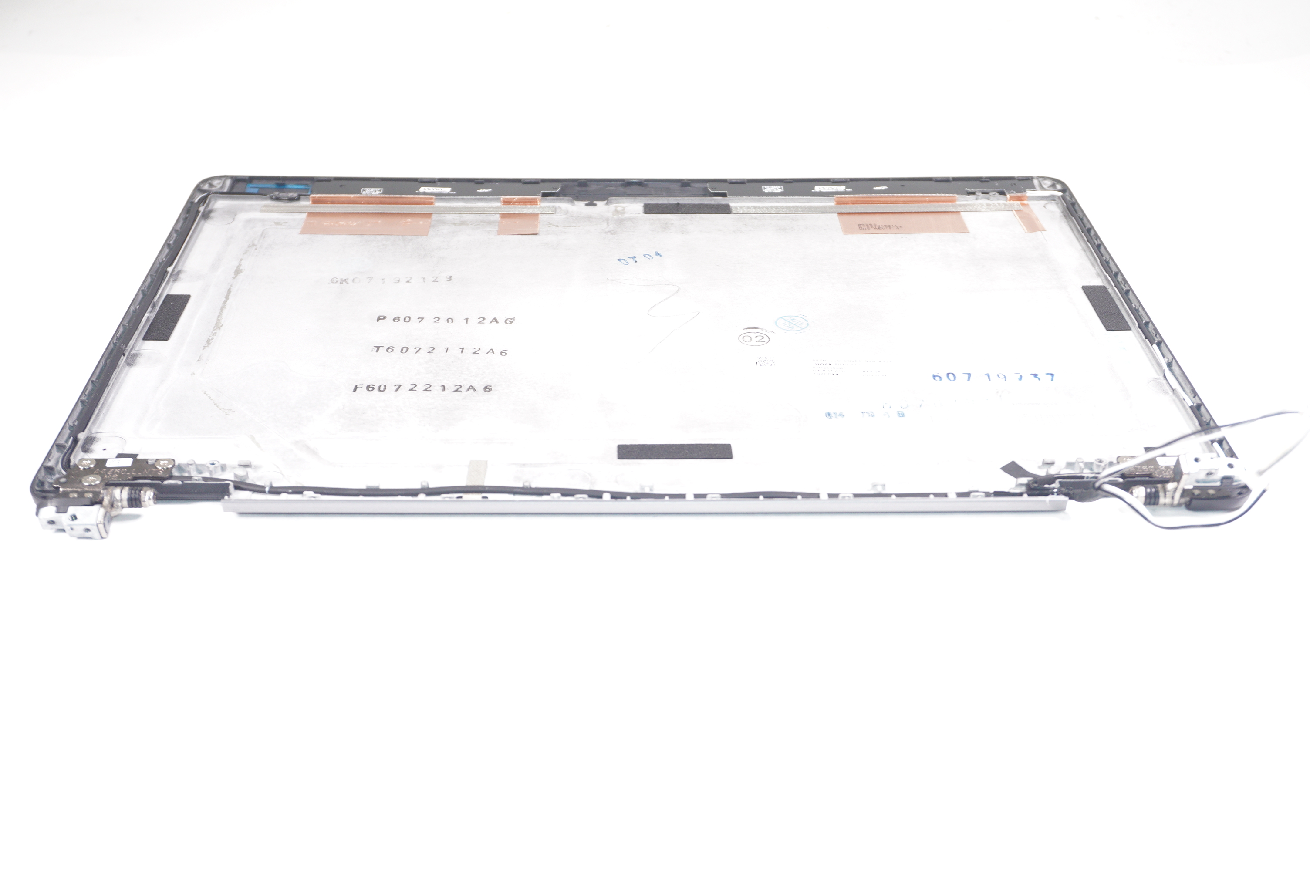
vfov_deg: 30.8
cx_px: 655
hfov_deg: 45.0
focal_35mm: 44
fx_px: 1581
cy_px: 436
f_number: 6.3
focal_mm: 29
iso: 640
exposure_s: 1/100
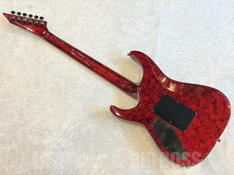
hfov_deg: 36.8
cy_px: 88
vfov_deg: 28.0
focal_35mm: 52
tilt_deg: -68.4
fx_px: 352
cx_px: 117
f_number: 1.6
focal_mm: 5.96
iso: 320
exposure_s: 1/40
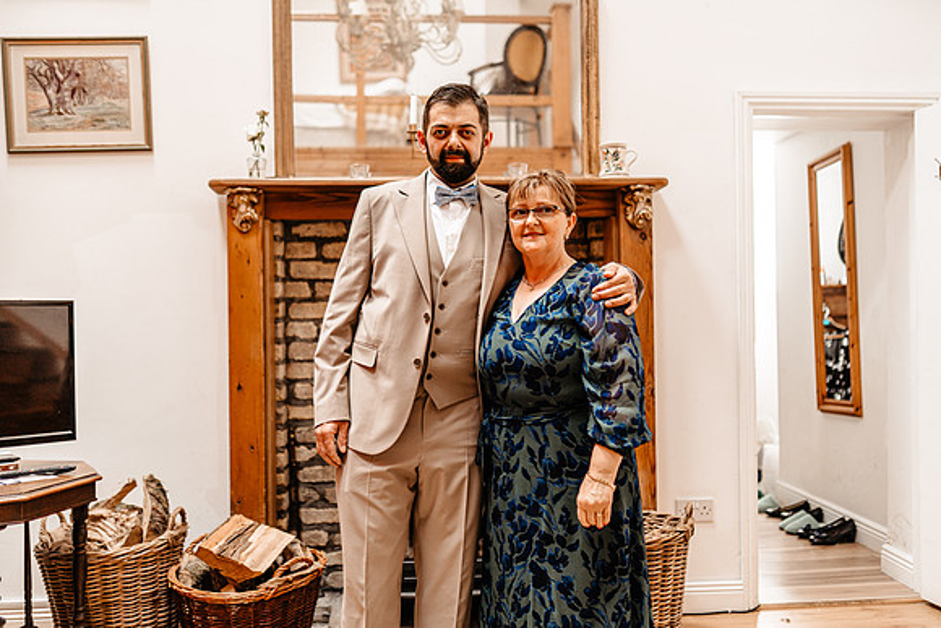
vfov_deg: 37.9
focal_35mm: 35
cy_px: 314
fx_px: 915
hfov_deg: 54.4
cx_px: 470
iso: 250
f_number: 1.4
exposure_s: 1/200
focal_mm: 35
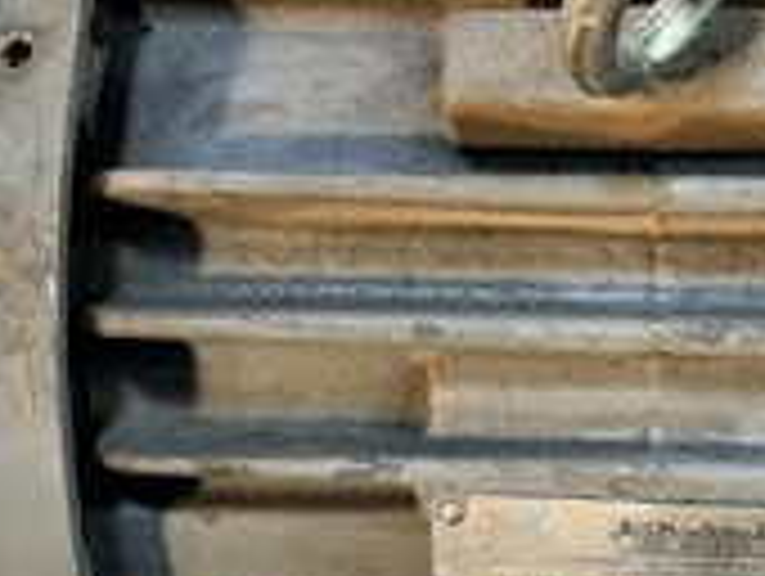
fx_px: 1350
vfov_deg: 24.0
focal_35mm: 61
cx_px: 680
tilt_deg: -63.5
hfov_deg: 30.3
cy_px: 382
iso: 80
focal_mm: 4.25
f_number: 1.8
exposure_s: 1/120
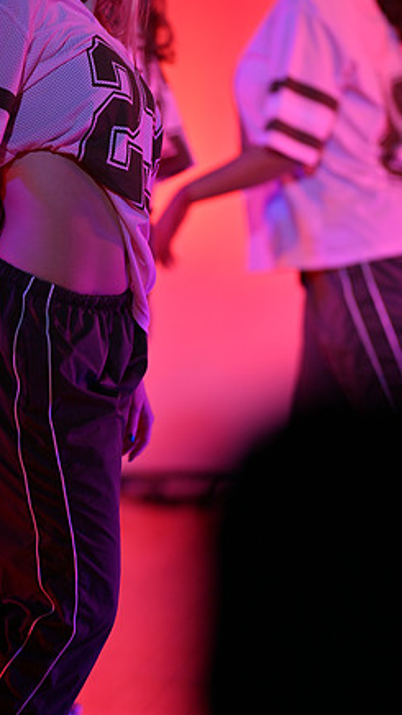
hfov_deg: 6.9
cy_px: 243
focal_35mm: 177
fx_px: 3357
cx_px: 141
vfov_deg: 12.2
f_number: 1.2
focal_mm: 85
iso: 64
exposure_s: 1/1250
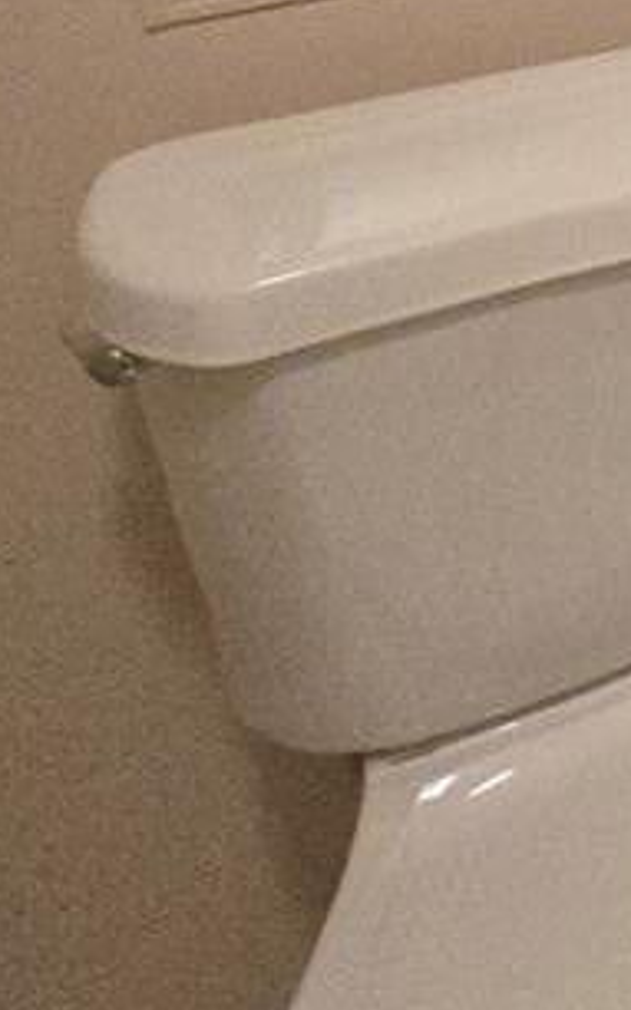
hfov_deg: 15.2
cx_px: 1470
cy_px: -330
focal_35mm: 54
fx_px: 1487
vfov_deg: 29.5
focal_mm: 2.2
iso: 1600
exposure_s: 1/60
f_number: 2.2
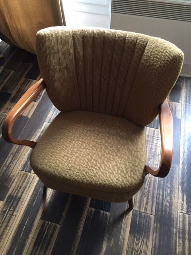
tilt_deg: -53.3
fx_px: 213
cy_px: 128
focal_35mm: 29
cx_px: 96
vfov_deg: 61.7
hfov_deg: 48.2
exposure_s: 1/17
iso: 64
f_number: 2.2
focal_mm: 4.15
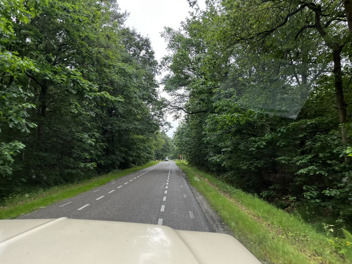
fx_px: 275
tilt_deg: +0.1
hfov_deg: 65.3
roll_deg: +0.1
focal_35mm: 27
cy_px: 133
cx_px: 179
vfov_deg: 51.4
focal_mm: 5.1
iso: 64
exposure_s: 1/121
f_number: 1.6
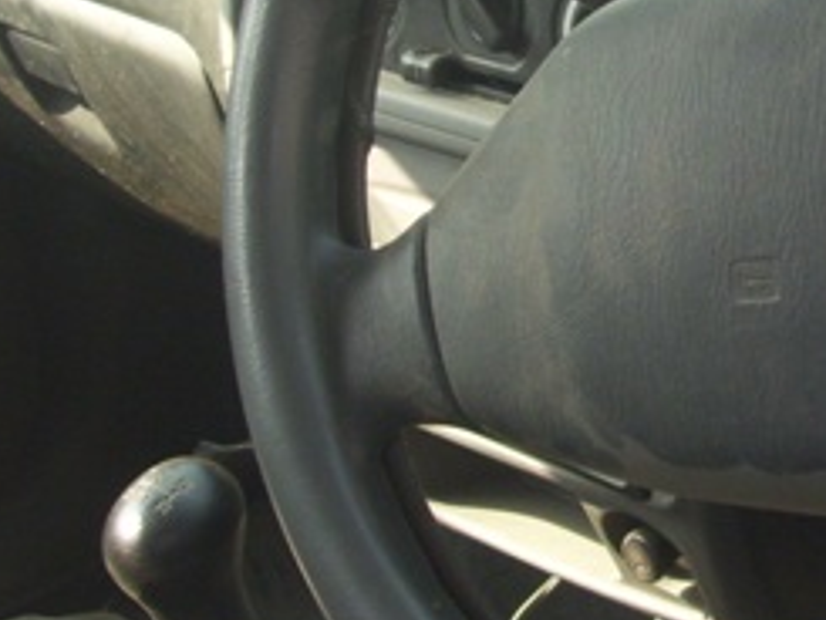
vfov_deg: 13.3
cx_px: 809
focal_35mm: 111
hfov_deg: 17.3
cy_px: 111
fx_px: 2650
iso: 80
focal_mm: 5.7
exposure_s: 1/100
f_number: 2.9
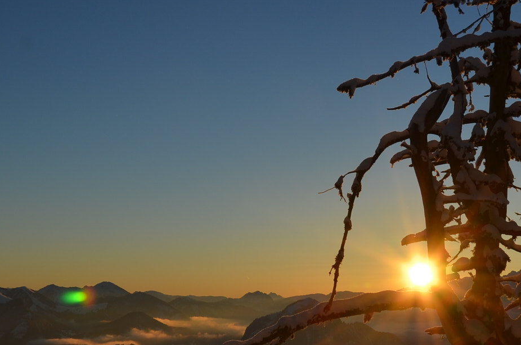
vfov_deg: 18.4
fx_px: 1054
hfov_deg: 27.8
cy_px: 285
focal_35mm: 73
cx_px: 262
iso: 100
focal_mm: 22
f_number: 10
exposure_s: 1/400
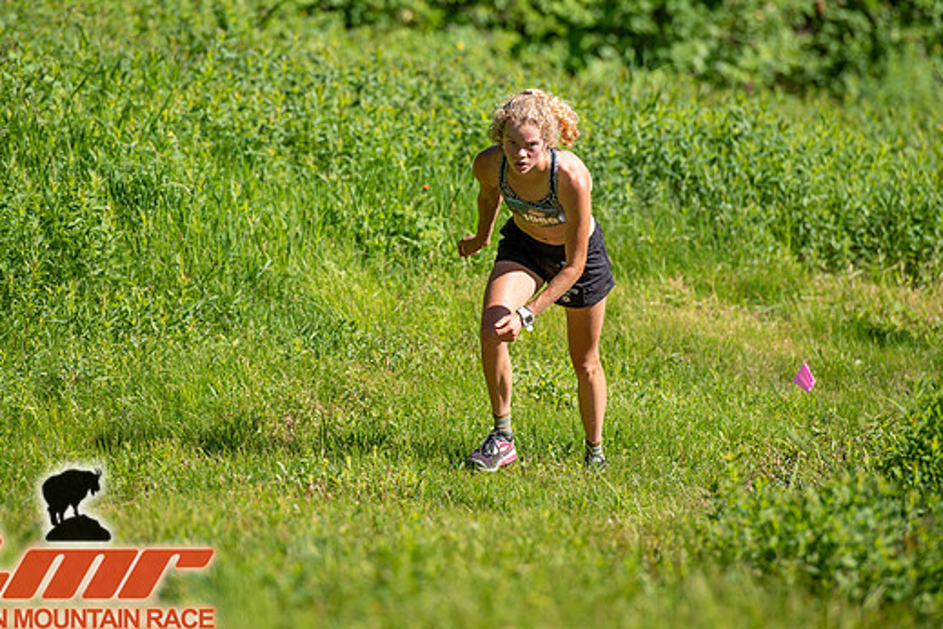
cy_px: 259
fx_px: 6915
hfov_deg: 7.8
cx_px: 434
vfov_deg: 5.2
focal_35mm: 264
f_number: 3.5
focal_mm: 200
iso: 100
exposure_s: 1/800
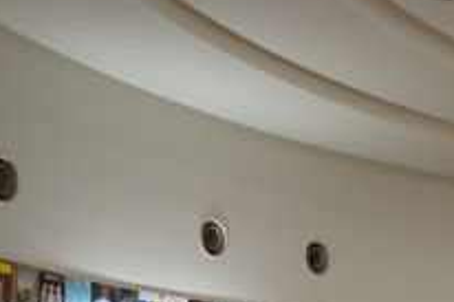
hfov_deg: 17.7
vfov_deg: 12.8
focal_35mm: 105
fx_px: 1323
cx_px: 652
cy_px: 305
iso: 500
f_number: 4
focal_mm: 18
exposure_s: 1/160
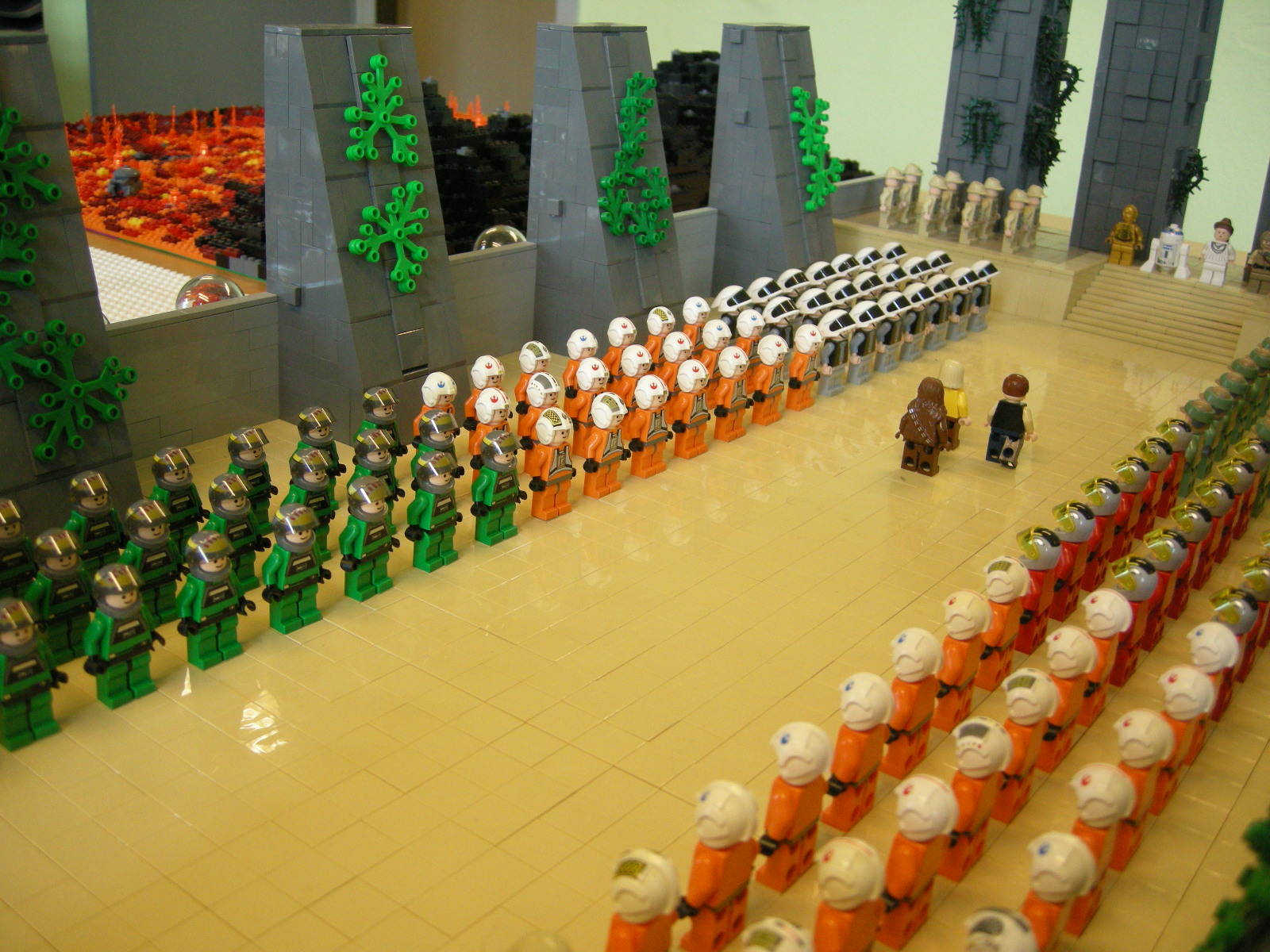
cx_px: 635
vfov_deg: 39.7
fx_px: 1321
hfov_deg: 51.4
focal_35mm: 36
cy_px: 476
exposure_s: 1/49.2
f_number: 2.7
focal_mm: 7.5
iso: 219
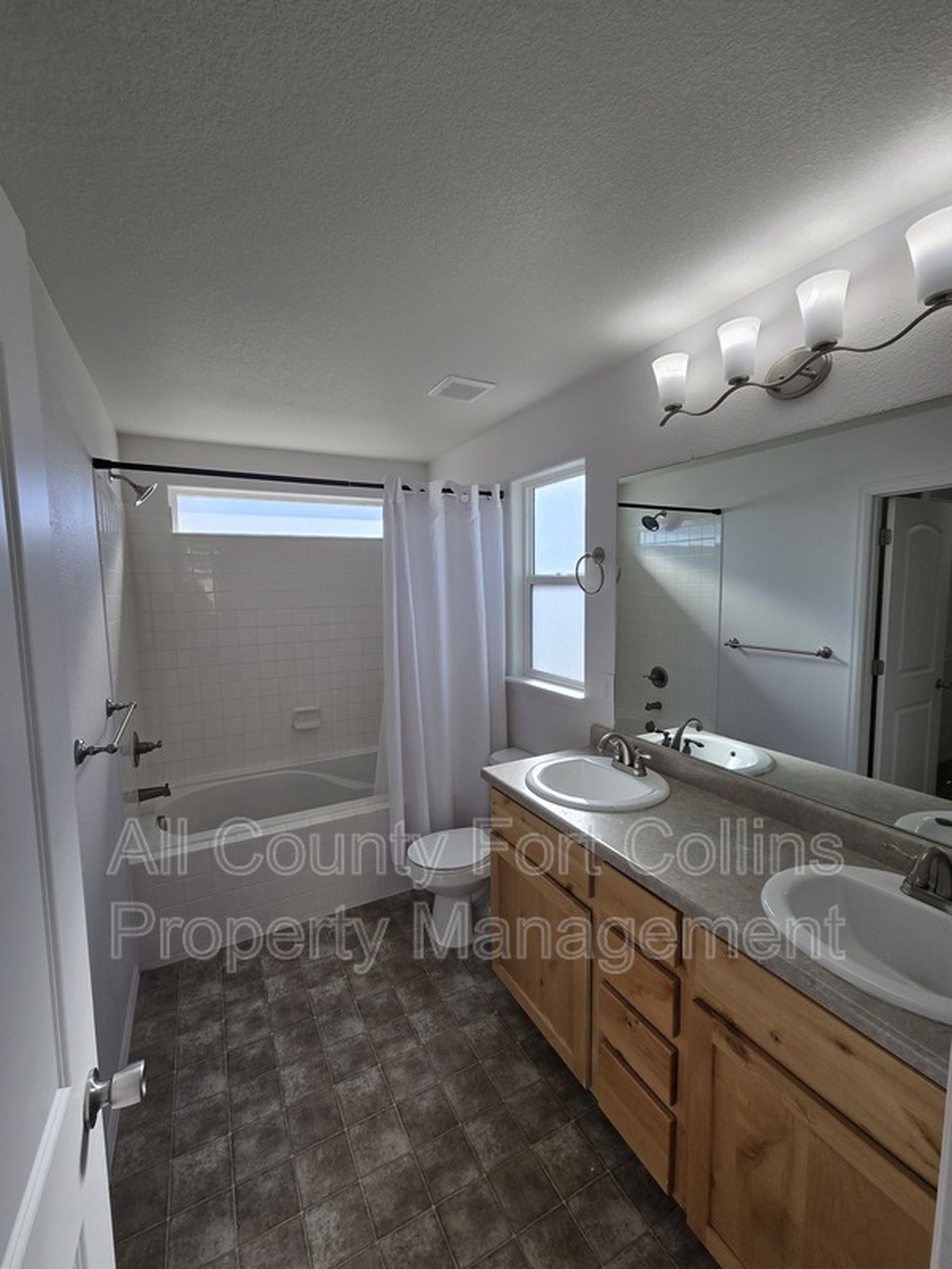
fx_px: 477
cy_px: 634
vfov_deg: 106.2
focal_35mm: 13
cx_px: 476
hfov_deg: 89.9
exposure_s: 1/403
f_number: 2.2
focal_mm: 2.2
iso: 50
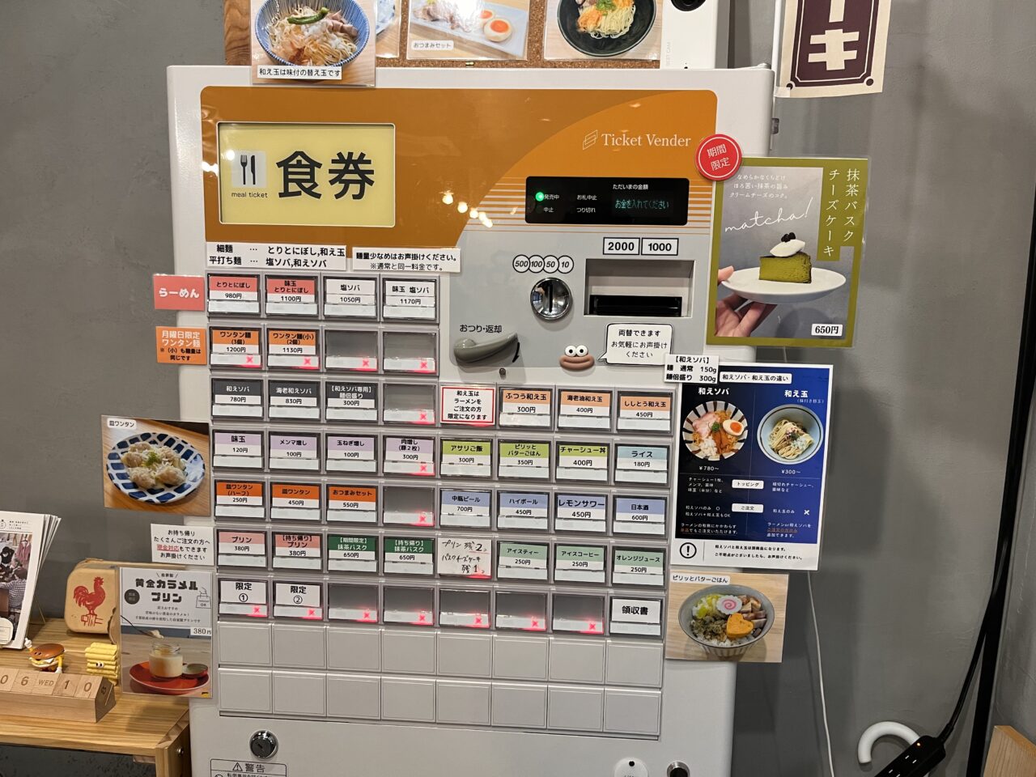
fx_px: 778
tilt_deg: -8.1
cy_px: 388
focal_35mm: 26
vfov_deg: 53.1
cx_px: 518
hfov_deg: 67.3
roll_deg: -1.6
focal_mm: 5.1
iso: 100
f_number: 1.6
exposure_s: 1/50
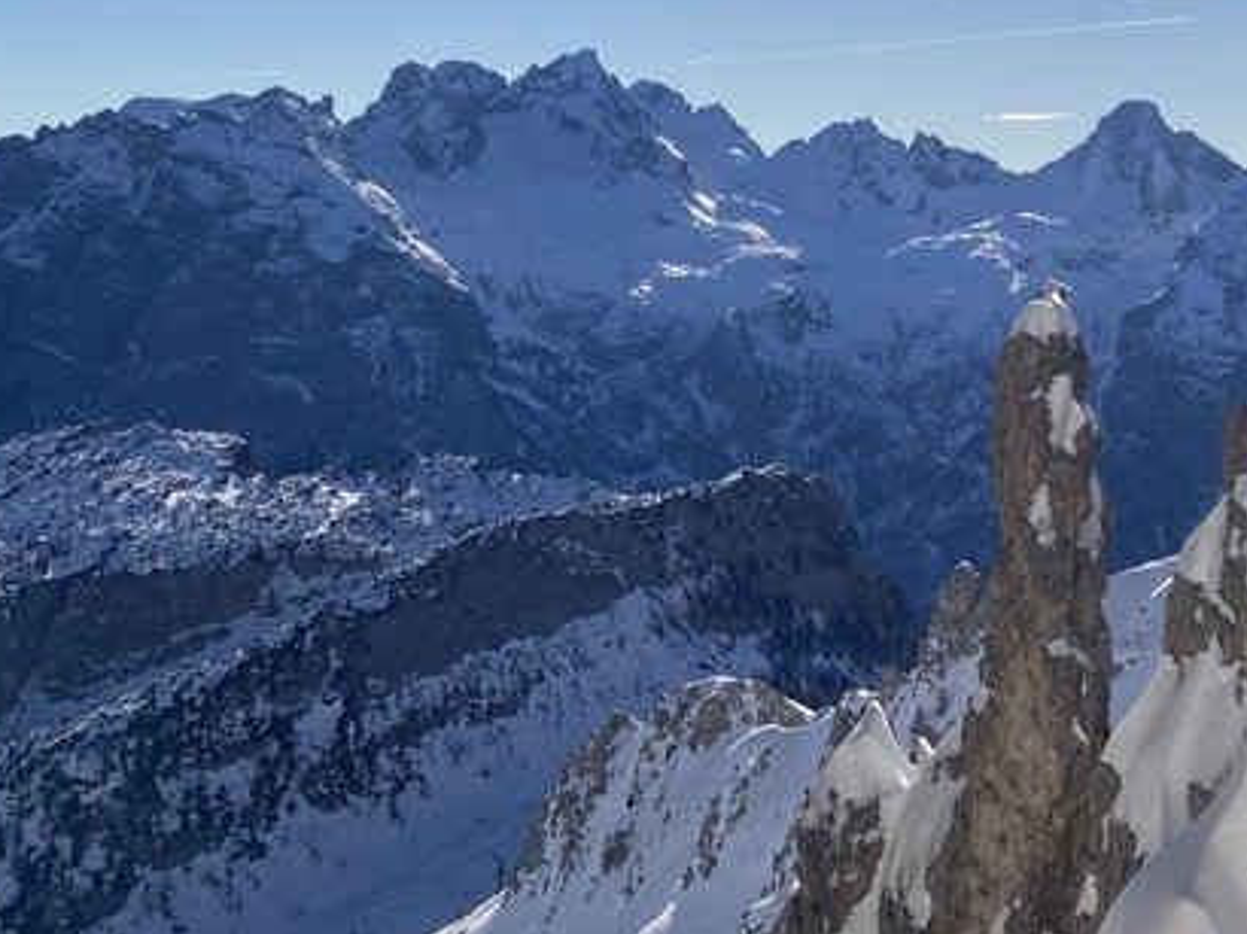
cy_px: 113
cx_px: 590
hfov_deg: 27.8
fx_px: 2520
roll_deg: -1.2
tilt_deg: +2.1
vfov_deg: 20.6
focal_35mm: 70
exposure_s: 1/5405
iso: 20
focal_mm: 3.99
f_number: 1.8
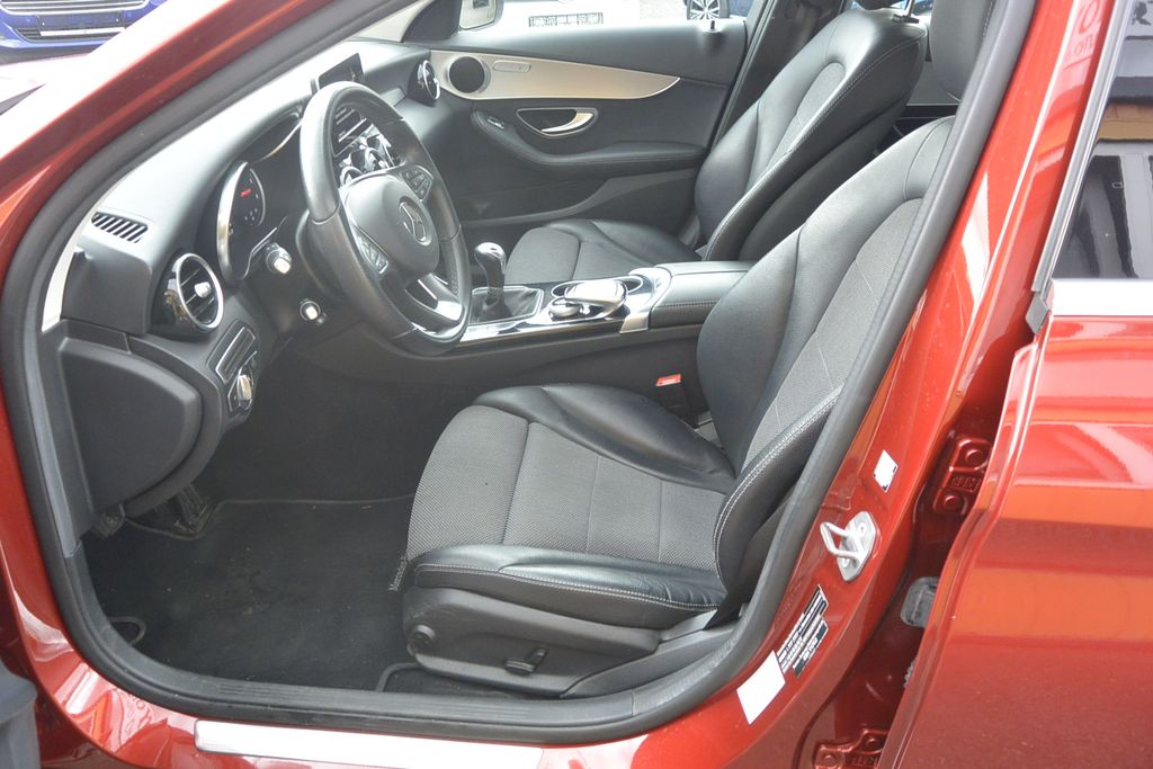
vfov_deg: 47.9
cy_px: 384
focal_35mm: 27
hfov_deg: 67.4
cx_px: 576
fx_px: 865
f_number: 3.5
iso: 450
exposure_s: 1/60
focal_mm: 10
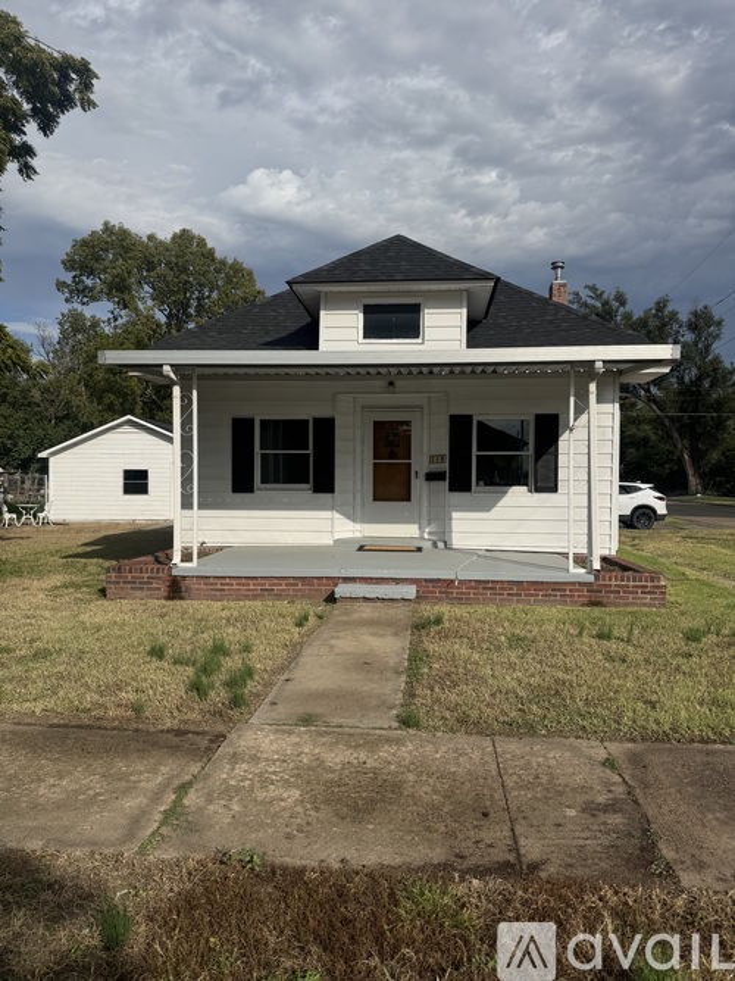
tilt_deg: -0.9
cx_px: 368
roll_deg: +0.3
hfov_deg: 56.8
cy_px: 490
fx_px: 680
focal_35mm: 24
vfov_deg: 71.6
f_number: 1.78
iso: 80
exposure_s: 1/7937
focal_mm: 6.76
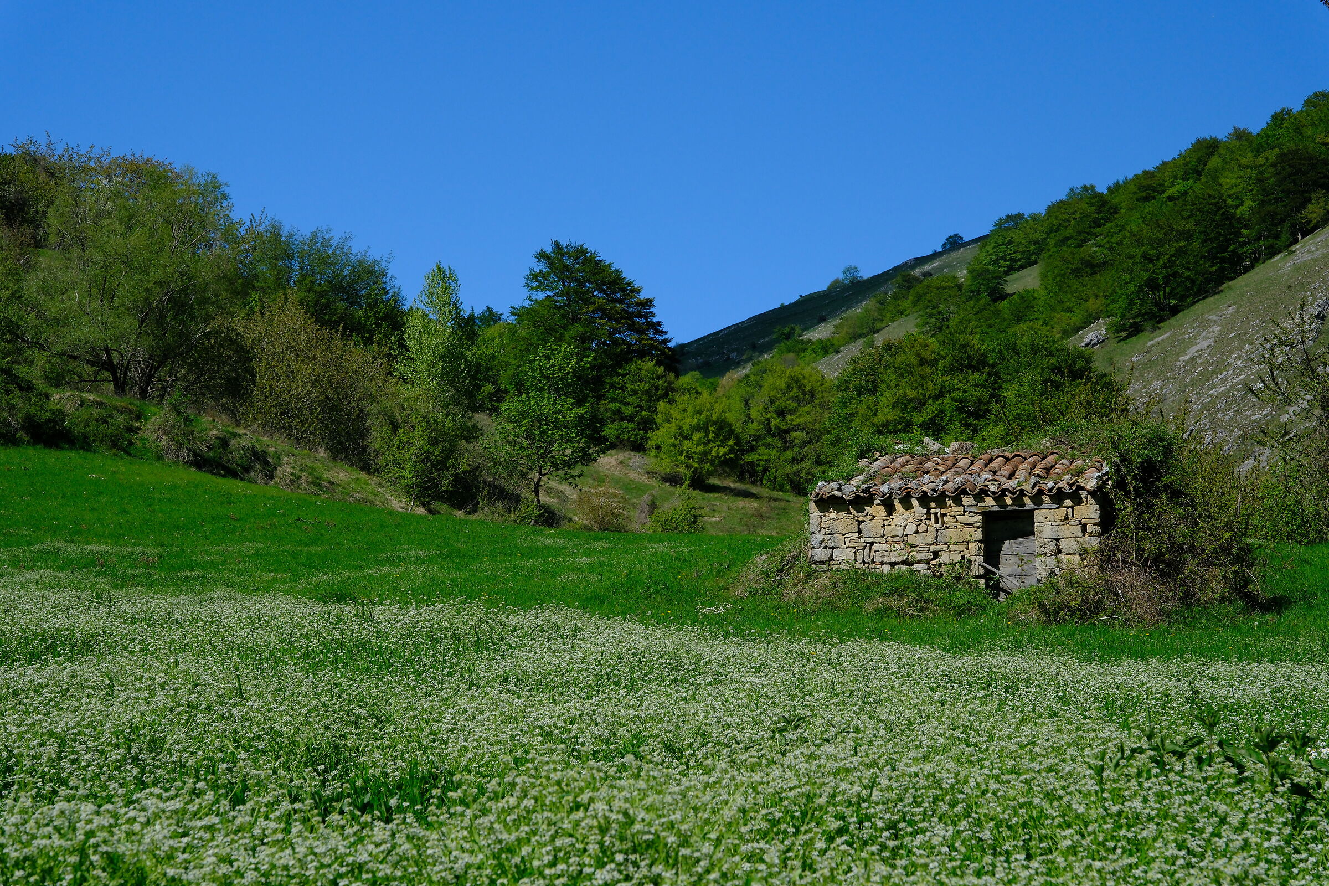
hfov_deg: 32.4
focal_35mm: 62
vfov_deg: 21.9
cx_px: 664
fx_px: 2289
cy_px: 443
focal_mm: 41.1
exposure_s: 1/500
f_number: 8
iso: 500
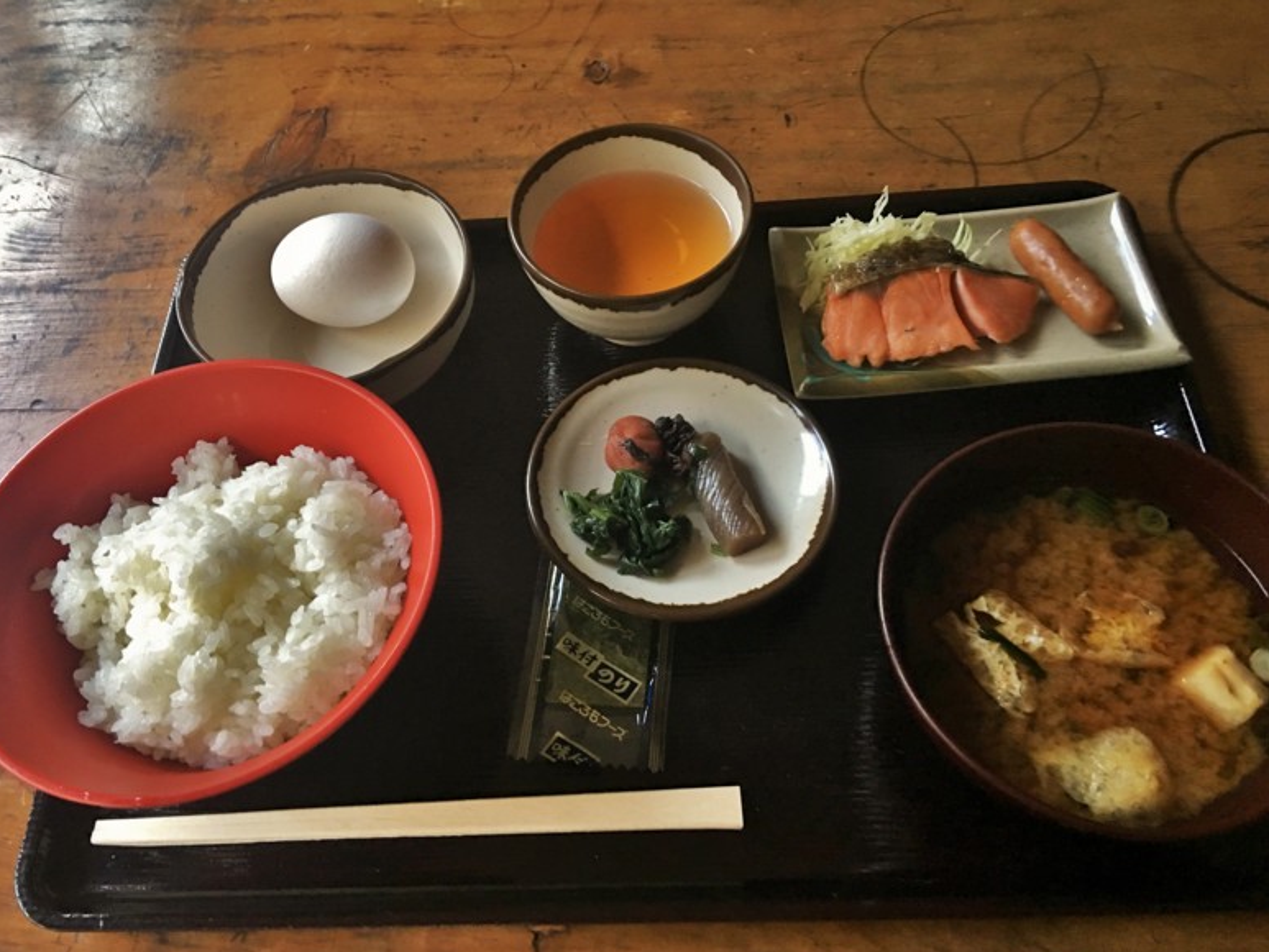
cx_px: 616
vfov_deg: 46.8
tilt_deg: -57.8
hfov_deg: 59.9
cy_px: 491
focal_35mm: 30
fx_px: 1100
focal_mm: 4.15
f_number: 2.2
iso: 50
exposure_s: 1/4
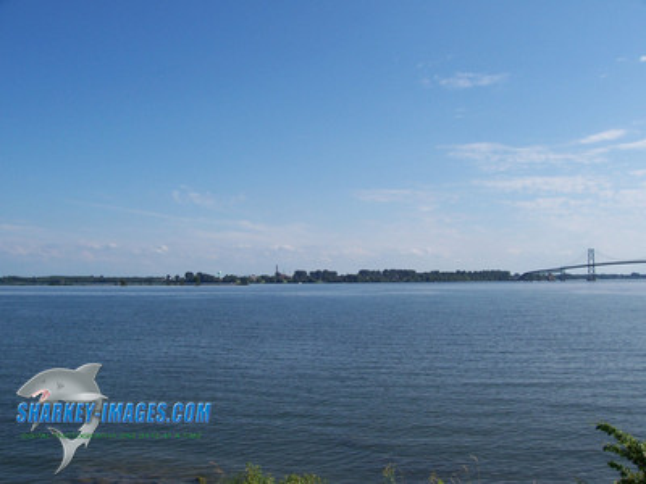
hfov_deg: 54.0
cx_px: 323
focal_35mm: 34
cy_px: 242
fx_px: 635
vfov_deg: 41.8
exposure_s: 1/750
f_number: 5.6
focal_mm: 5.6
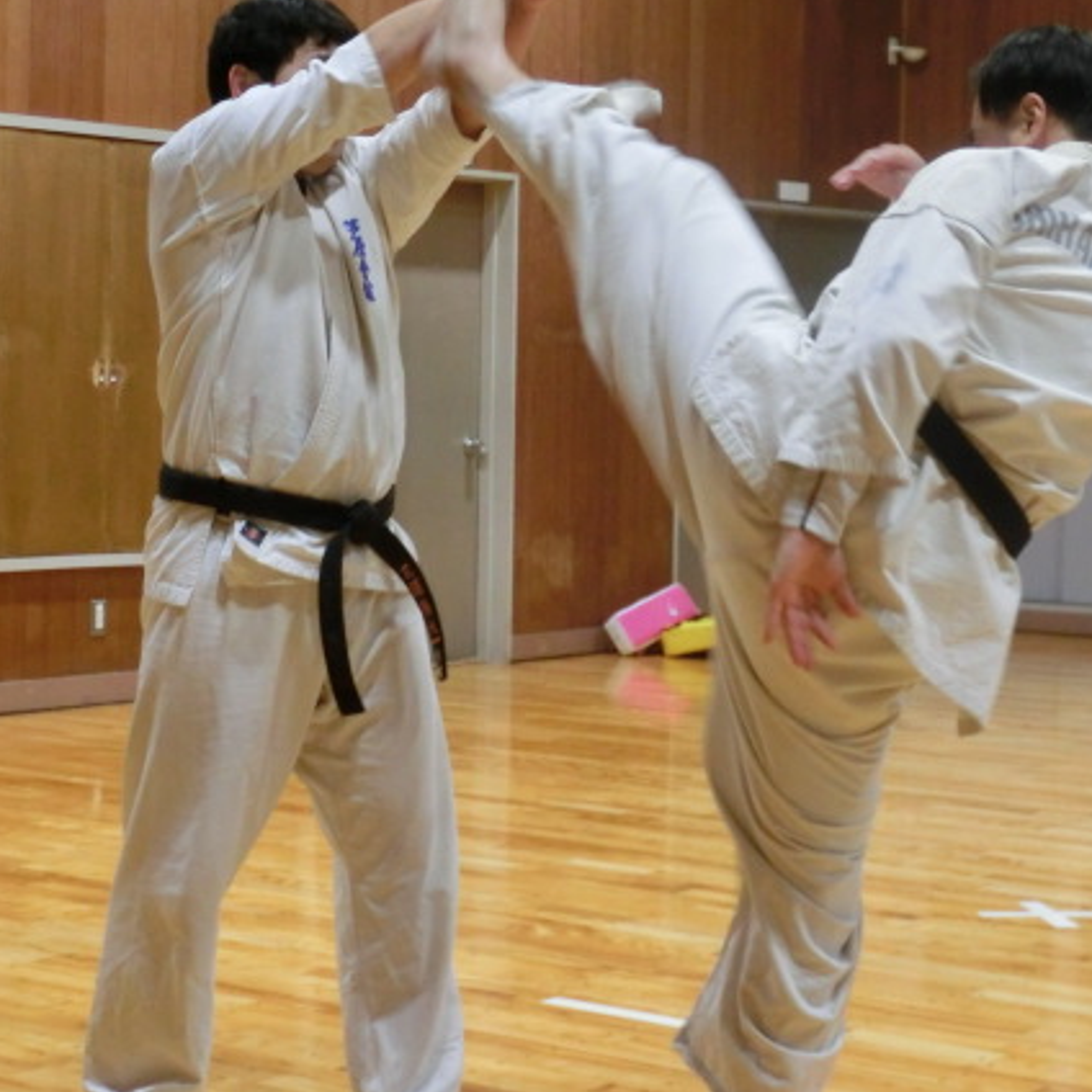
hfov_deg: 20.6
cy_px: 479
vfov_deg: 20.6
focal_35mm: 84
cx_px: 567
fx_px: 2998
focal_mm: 11.3
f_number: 5.1
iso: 800
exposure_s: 1/80
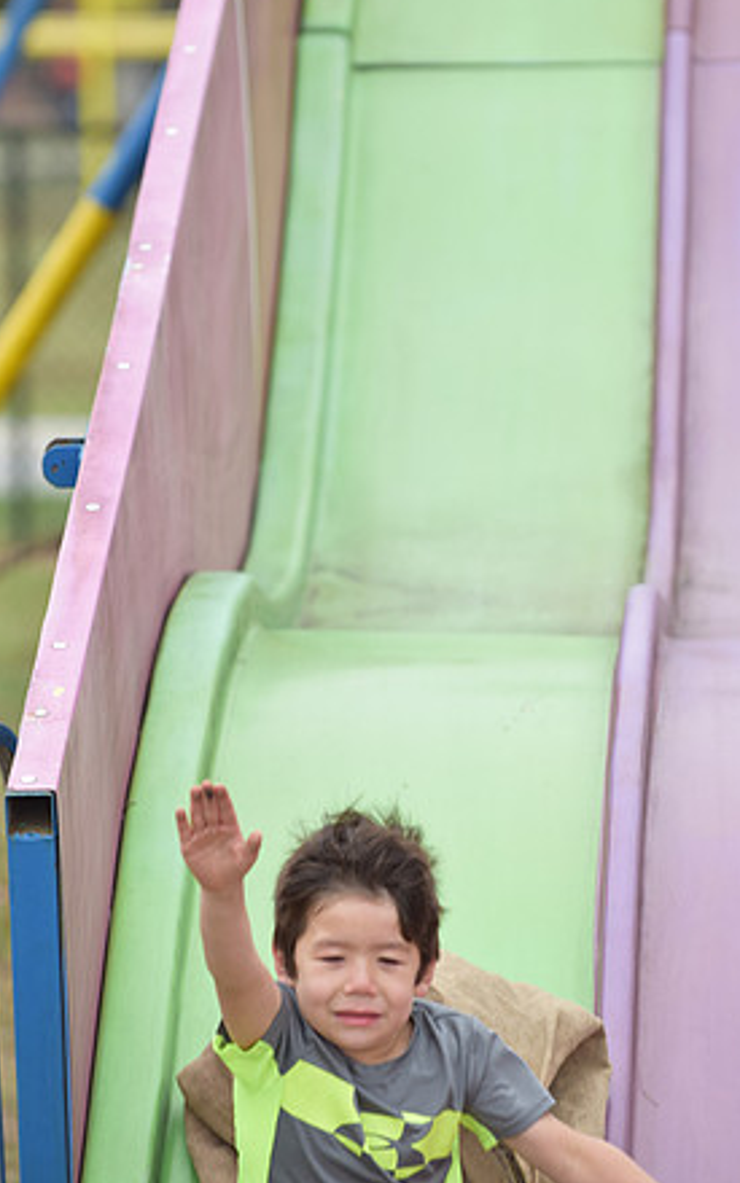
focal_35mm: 274
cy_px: 586
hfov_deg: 4.8
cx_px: 361
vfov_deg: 7.7
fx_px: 8826
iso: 200
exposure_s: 1/500
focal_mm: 175
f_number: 3.5
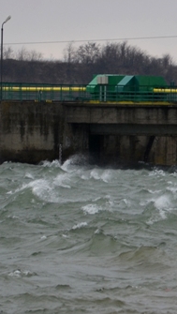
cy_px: 144
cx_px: 215
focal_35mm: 315
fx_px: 2622
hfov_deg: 3.9
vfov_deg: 6.8
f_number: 6.3
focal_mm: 105
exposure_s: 1/160
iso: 200
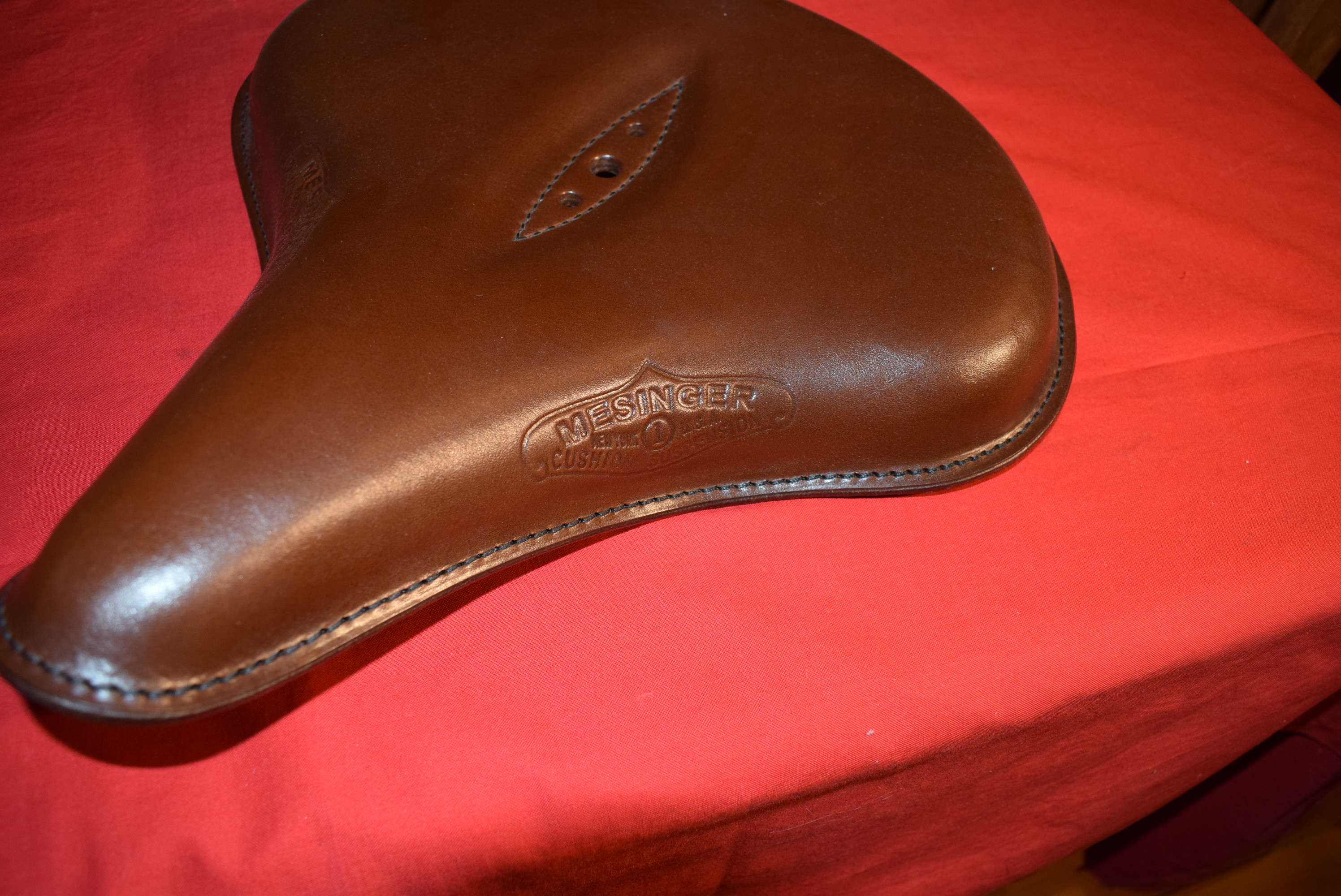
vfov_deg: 48.0
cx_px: 670
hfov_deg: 67.3
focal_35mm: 27
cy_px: 448
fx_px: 1006
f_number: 5
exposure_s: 1/30
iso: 800
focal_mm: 18
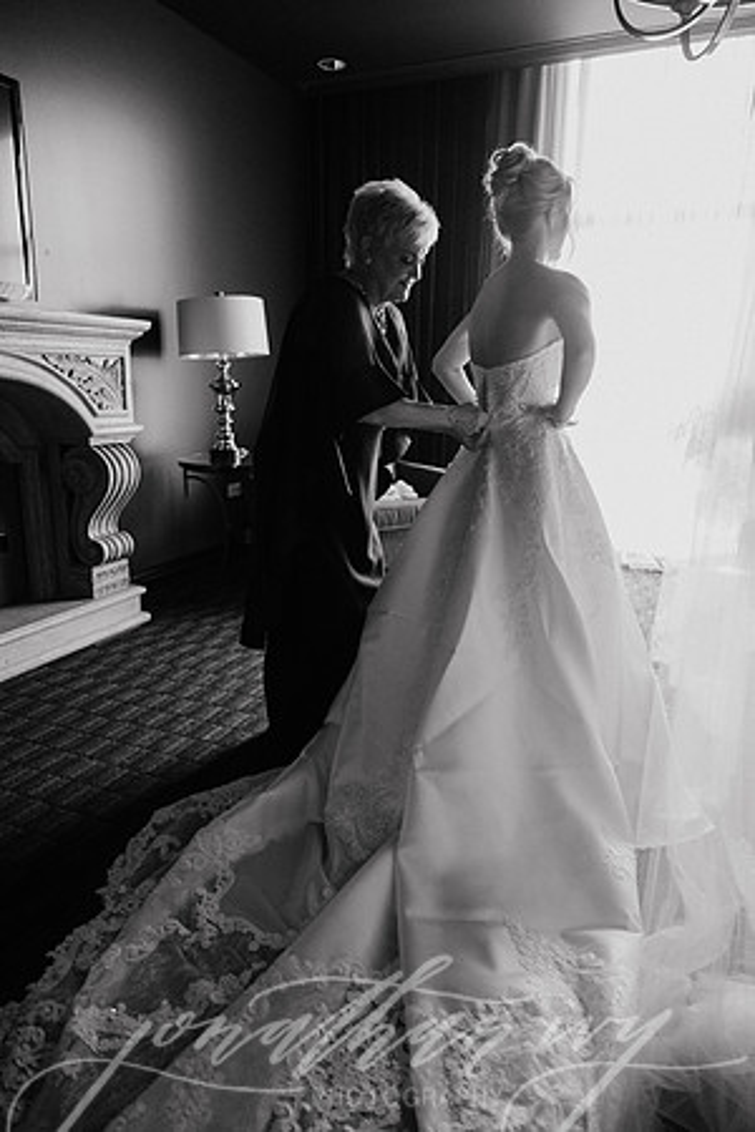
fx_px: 755
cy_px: 566
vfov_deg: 73.7
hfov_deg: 53.1
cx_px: 378
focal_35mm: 24
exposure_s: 1/200
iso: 3600
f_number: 2.8
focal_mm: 24
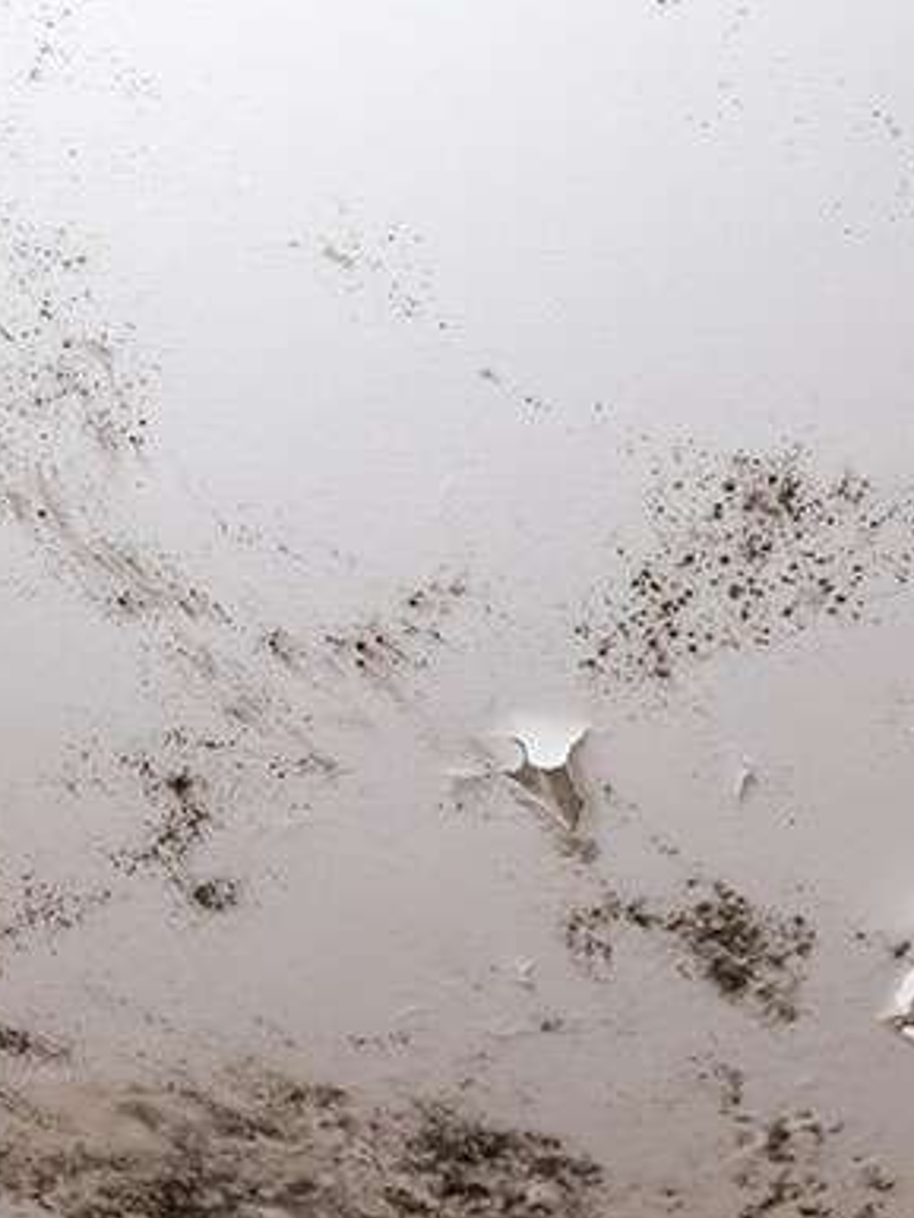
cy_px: 823
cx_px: 781
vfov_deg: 31.9
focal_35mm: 60
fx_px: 2111
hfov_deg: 23.9
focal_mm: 24
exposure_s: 1/60
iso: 1100
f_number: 3.5
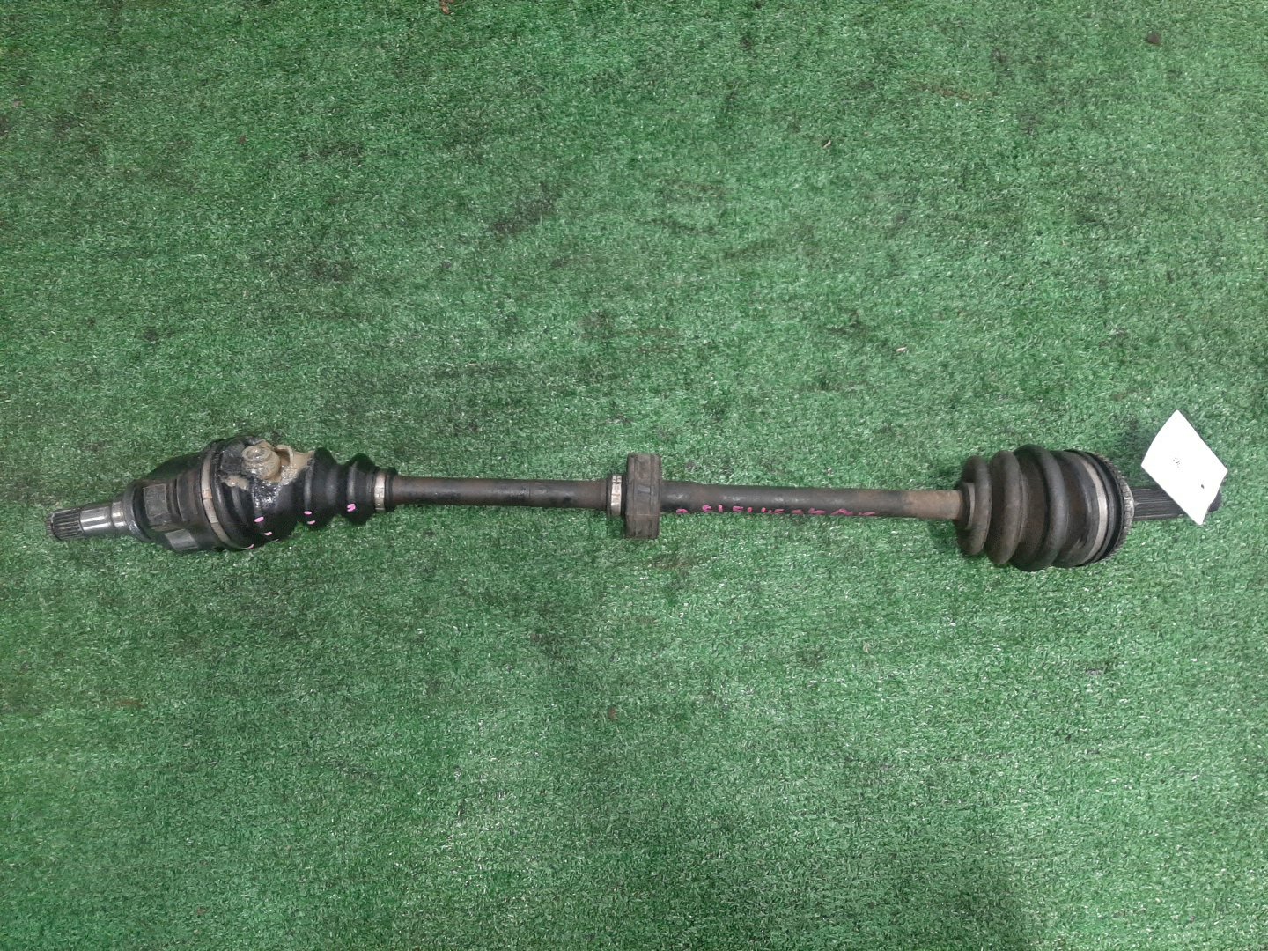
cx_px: 634
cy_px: 476
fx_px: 952
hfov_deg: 67.3
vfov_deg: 53.1
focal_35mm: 26
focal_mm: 3.93
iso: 165
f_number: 1.7
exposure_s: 1/25
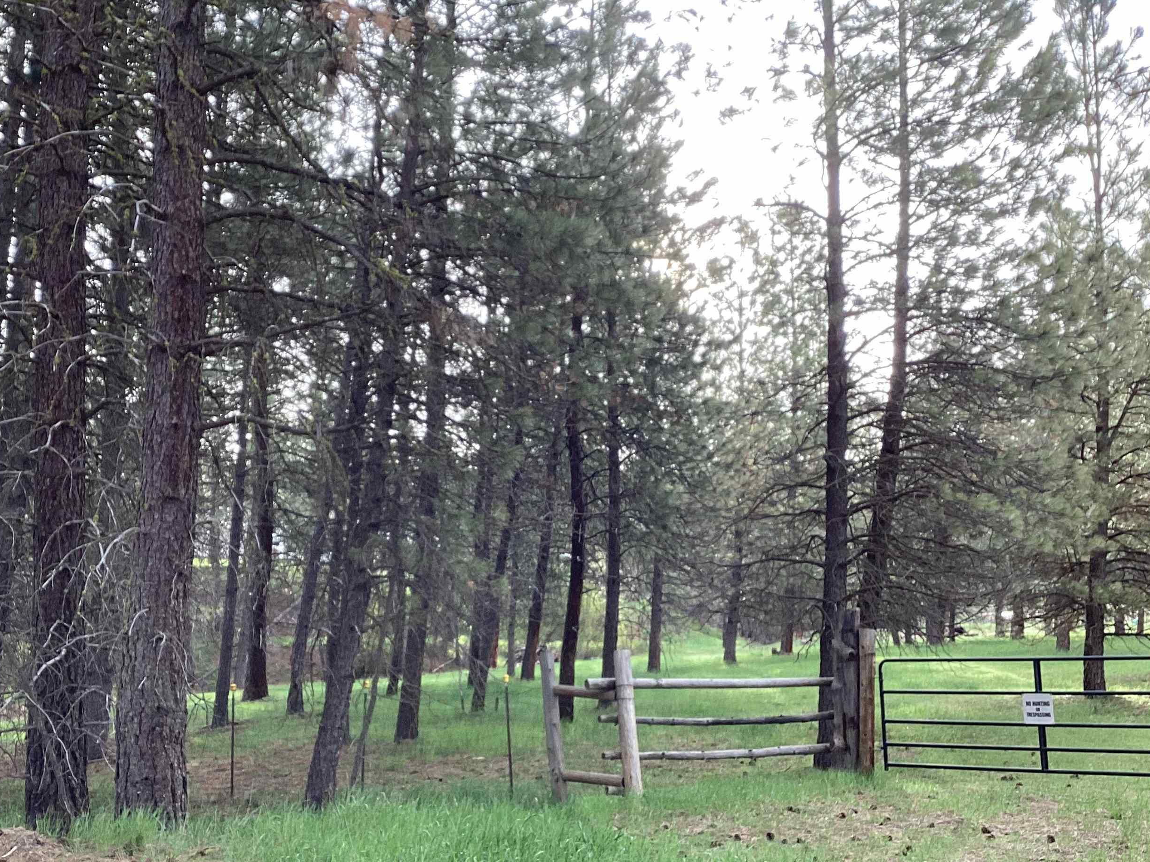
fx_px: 1296
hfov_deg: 47.8
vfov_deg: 36.7
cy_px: 497
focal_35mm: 39
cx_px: 545
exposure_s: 1/120
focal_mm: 3.3
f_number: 2.4
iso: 40
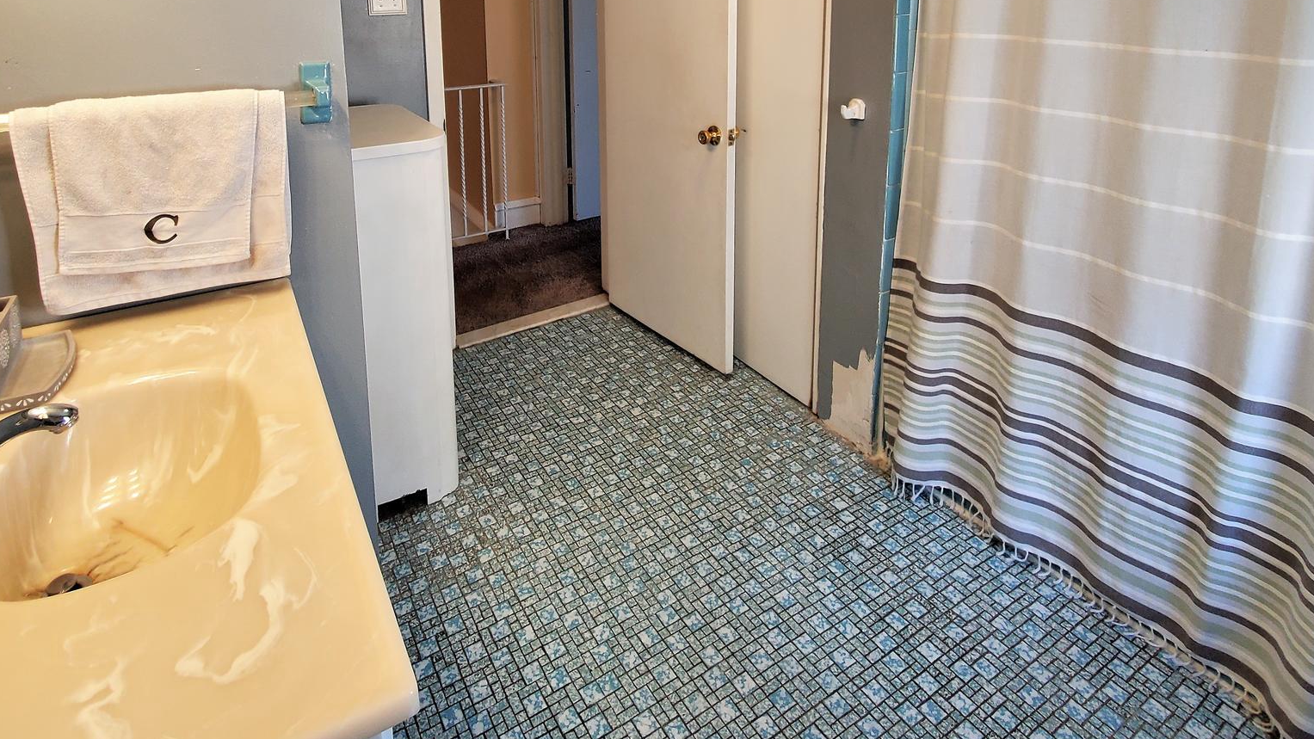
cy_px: 83
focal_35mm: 19
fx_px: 662
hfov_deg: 89.4
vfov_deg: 51.9
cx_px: 601
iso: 125
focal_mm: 1.8
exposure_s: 1/60
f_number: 2.2
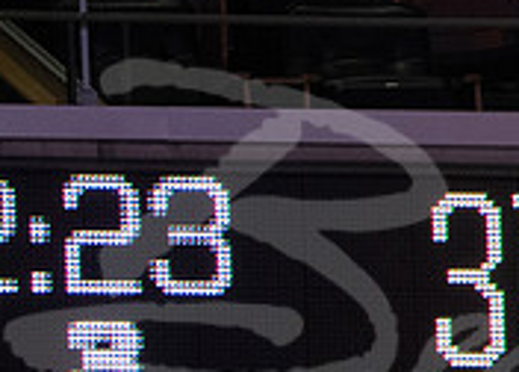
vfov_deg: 1.4
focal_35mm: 1035
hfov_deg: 1.9
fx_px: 15268
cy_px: 322
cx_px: 906
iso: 2500
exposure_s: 1/800
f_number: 2.8
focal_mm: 200
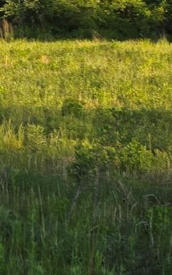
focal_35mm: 132
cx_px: -538
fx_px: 991
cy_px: -6
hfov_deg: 7.1
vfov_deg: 15.5
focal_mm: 5.4
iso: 25
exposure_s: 1/648
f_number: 1.8
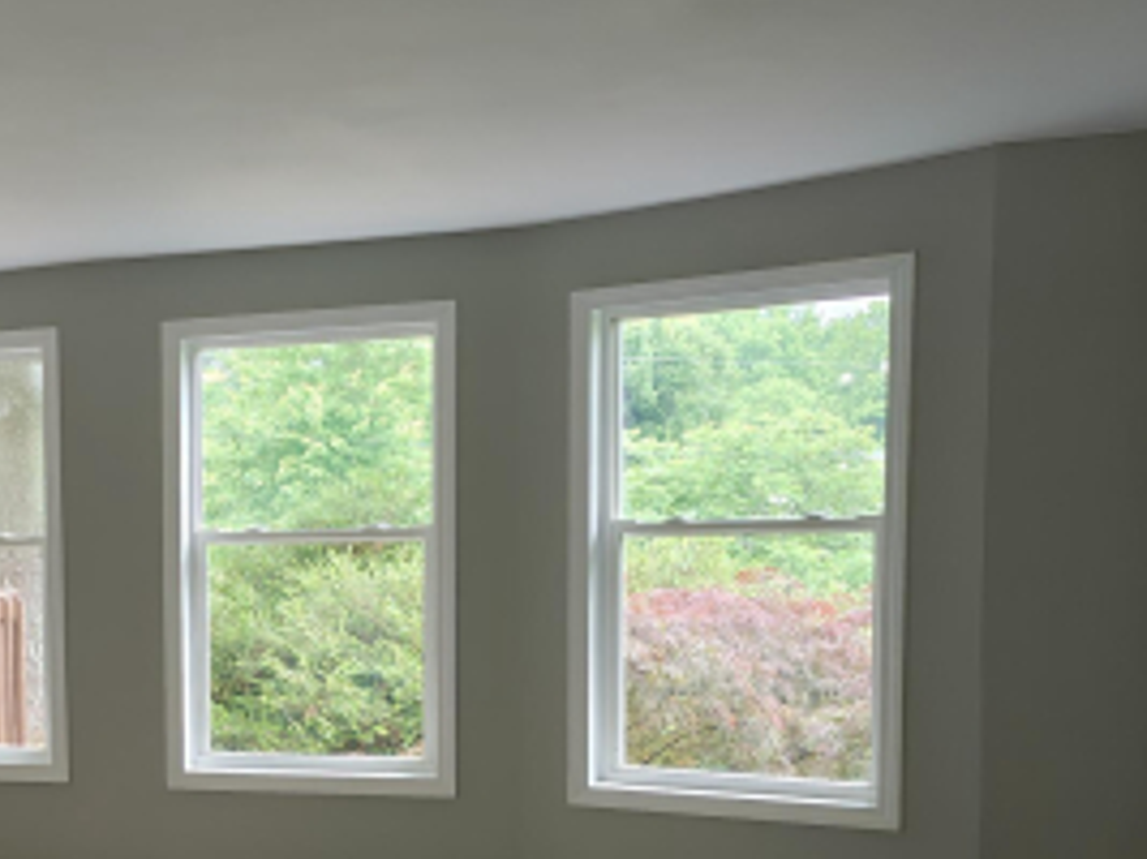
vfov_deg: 26.0
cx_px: -110
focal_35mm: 55
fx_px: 1822
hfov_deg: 31.2
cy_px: 704
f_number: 1.8
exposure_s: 1/60
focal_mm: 5.41
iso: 1247
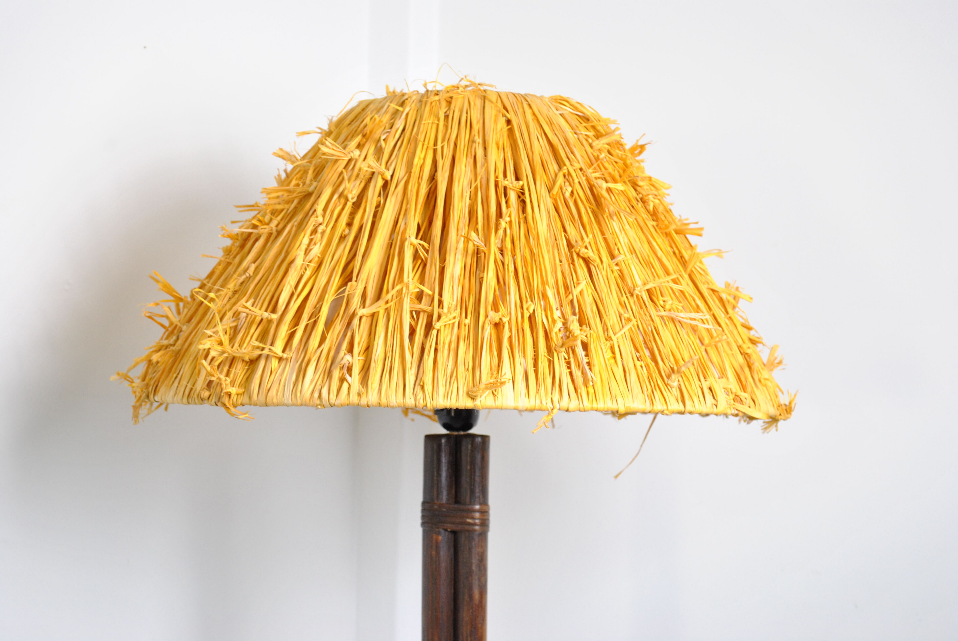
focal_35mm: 72
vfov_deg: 19.0
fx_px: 1918
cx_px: 479
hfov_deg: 28.0
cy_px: 320
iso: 500
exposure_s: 1/30
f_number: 6.3
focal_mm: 48
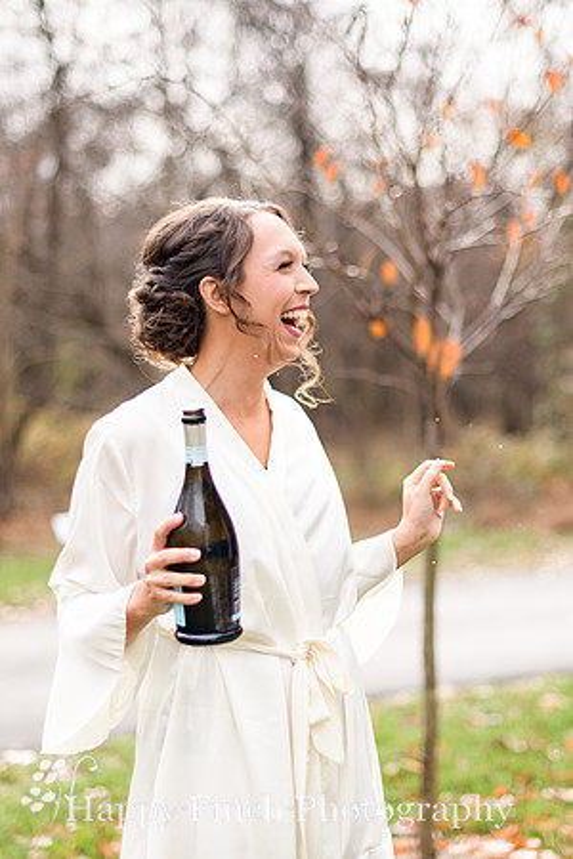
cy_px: 430
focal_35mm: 75
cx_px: 352
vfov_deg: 27.0
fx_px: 1790
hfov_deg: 18.2
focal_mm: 50
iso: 400
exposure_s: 1/2500
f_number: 1.8
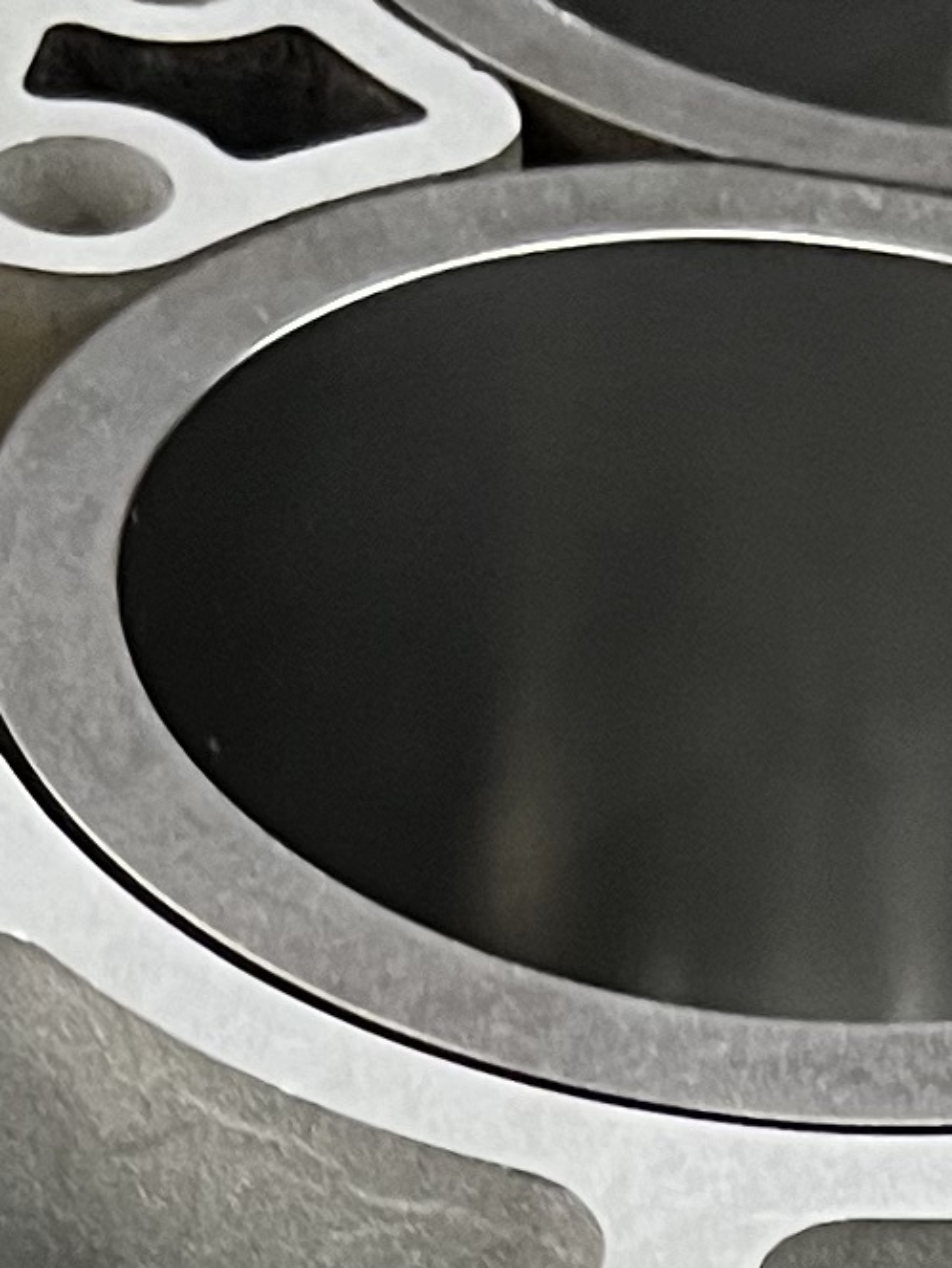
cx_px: 1071
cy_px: 2249
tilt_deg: -45.7
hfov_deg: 9.3
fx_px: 5788
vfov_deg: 11.6
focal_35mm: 158
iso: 200
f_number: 1.5
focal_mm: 5.7
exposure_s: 1/50
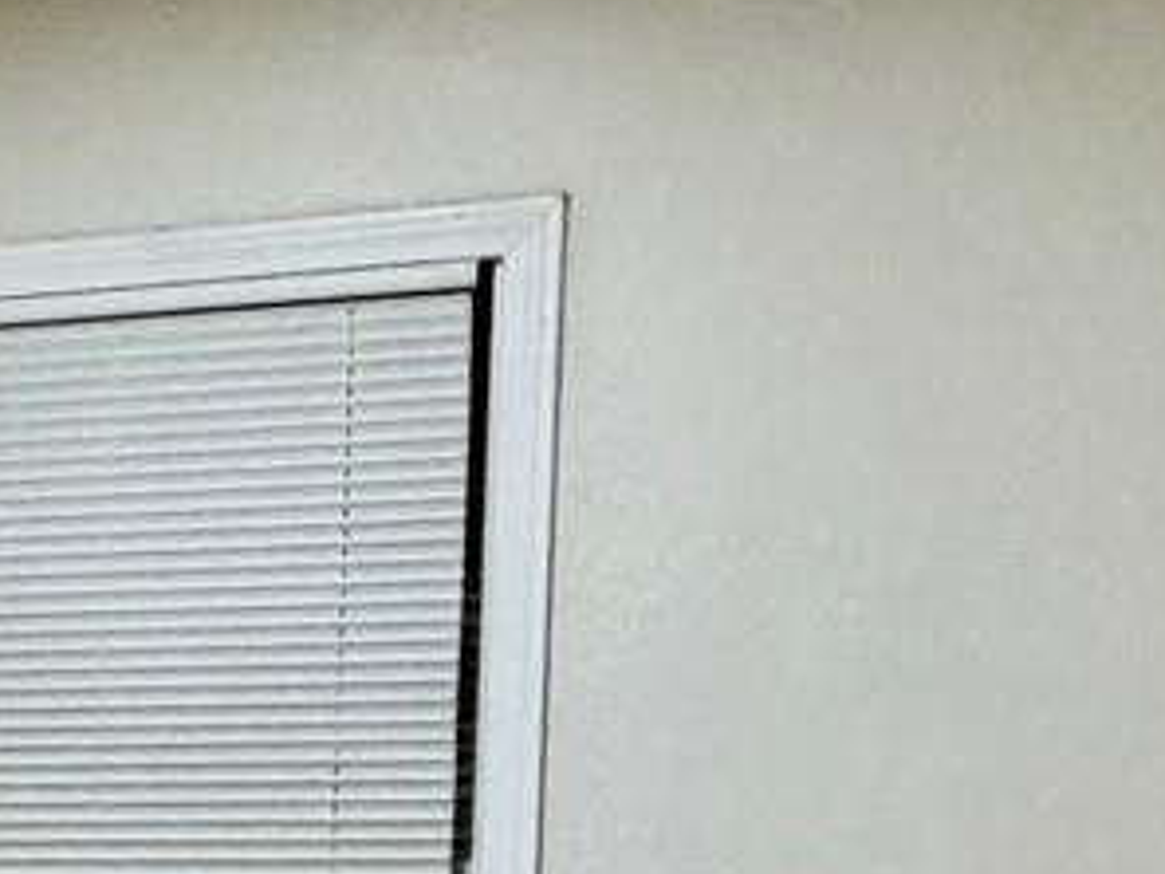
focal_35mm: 97
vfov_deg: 14.6
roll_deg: +0.4
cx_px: -736
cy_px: 1134
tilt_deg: -5.9
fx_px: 3265
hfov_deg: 17.5
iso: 250
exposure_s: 1/120
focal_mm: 2.22
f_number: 2.2
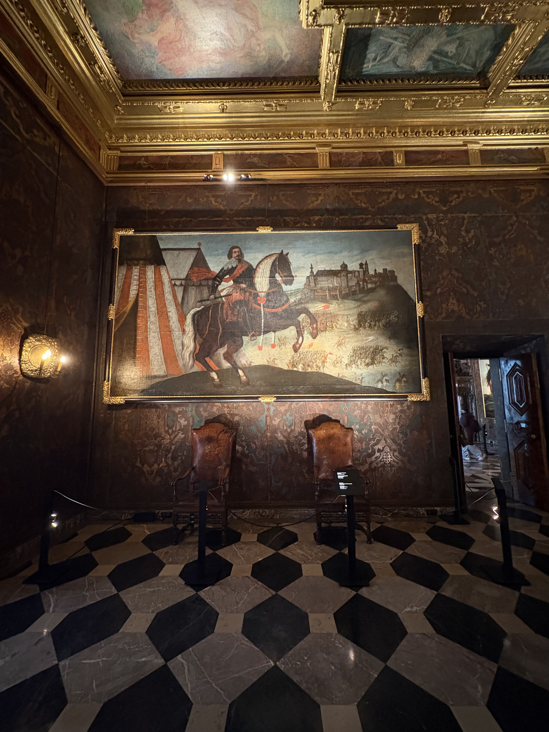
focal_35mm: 14
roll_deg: +0.4
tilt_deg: +7.7
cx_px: 274
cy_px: 366
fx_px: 296
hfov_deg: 85.7
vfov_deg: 102.1
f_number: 2.2
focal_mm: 2.22
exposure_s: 1/30
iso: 1000
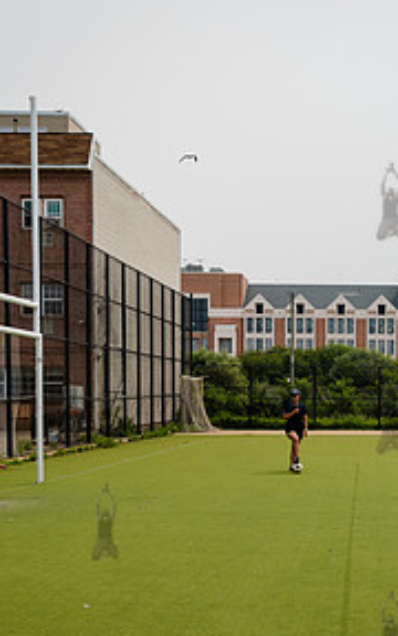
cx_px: 369
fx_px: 1059
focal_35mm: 61
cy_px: 455
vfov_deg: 33.0
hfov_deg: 20.8
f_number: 4
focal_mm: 27
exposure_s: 1/3200
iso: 250
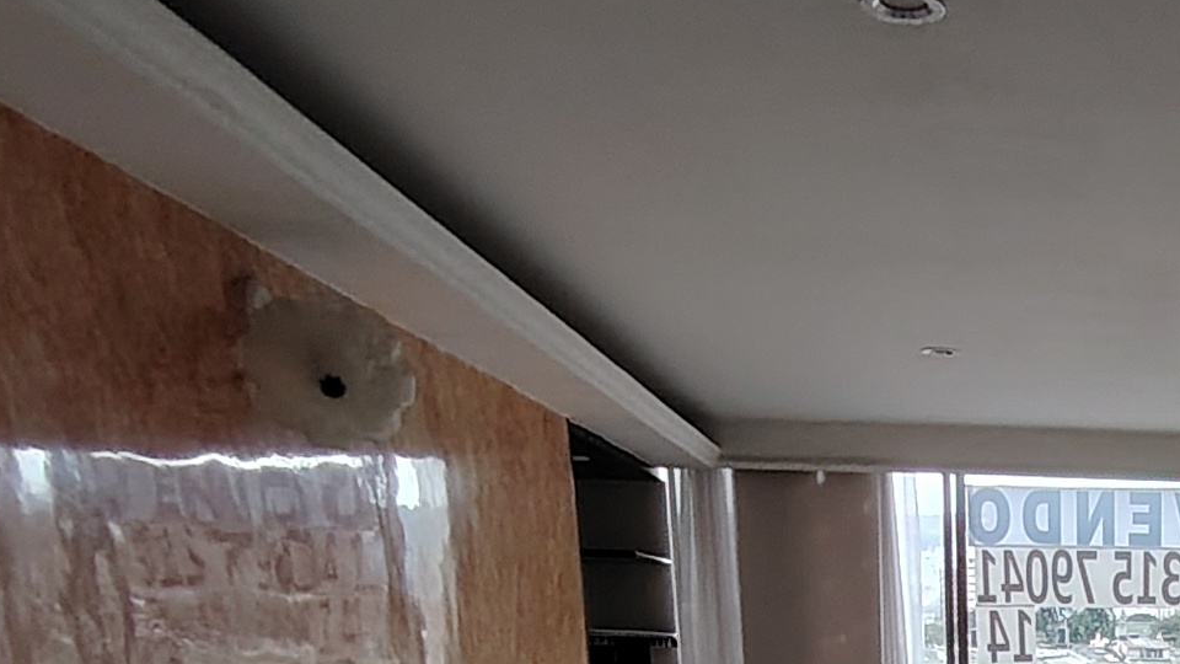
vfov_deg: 19.7
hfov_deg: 37.2
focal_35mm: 50
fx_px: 1564
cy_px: 1082
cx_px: 1165
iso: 100
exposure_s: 1/102
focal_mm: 1.43
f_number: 2.2
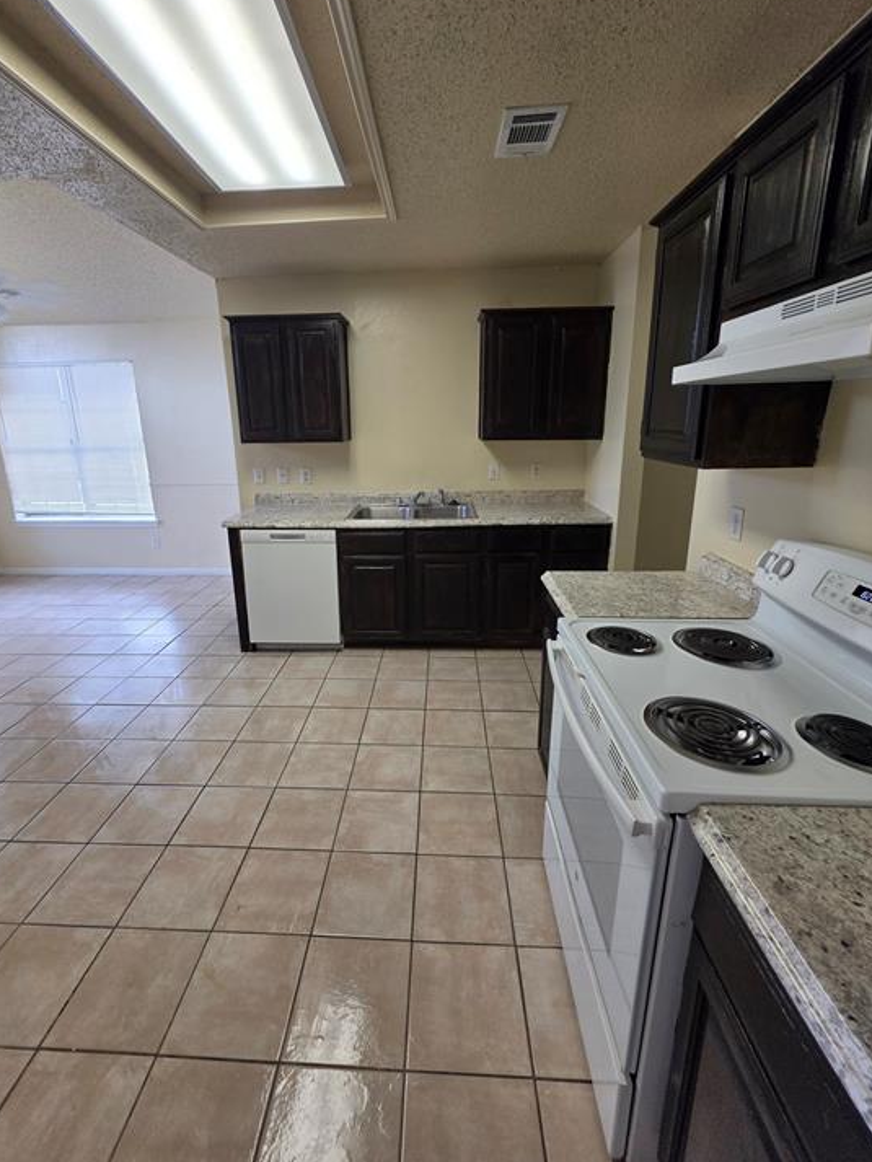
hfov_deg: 85.6
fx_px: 470
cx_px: 409
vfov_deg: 102.0
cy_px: 549
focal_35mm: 14
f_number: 1.9
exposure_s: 1/120
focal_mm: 2.2
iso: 50
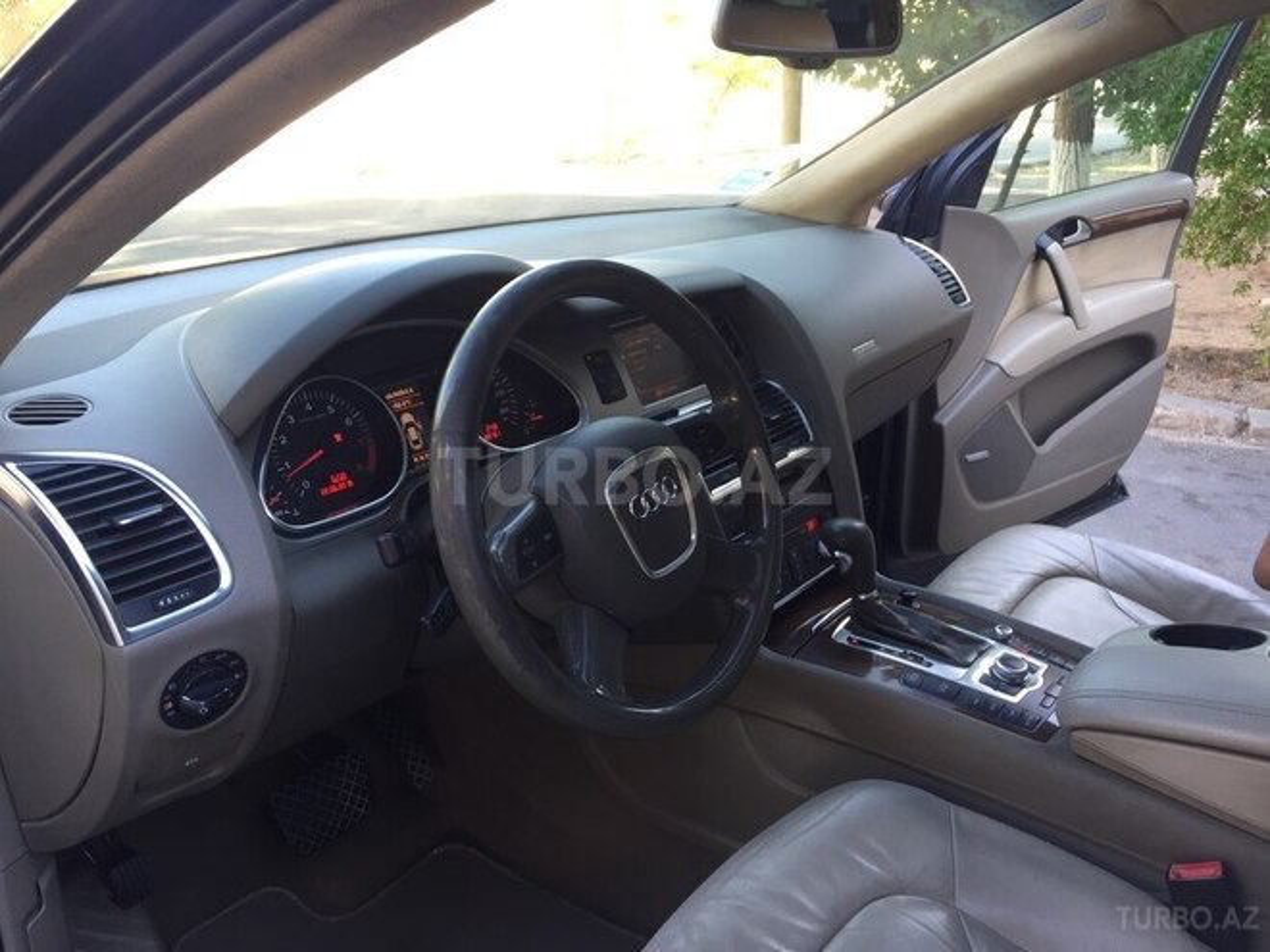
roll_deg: -0.2
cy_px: 476
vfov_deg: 48.2
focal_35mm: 29
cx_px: 635
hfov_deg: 61.7
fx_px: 1064
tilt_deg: -16.9
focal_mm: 4.15
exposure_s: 1/50
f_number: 2.2
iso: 32
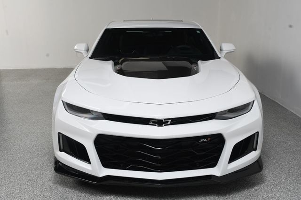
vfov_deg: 29.8
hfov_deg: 43.6
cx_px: 150
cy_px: 100
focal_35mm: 45
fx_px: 376
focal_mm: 30
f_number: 11
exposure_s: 1/160
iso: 100
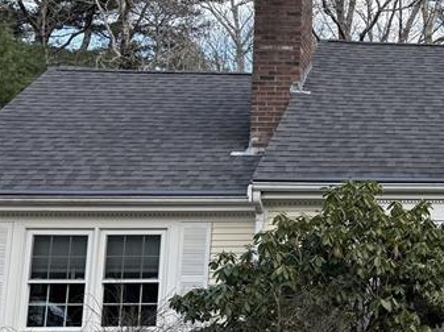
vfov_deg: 20.1
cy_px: 137
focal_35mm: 73
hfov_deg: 23.9
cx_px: 553
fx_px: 935
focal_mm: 6.76
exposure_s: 1/888
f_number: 1.78
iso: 80
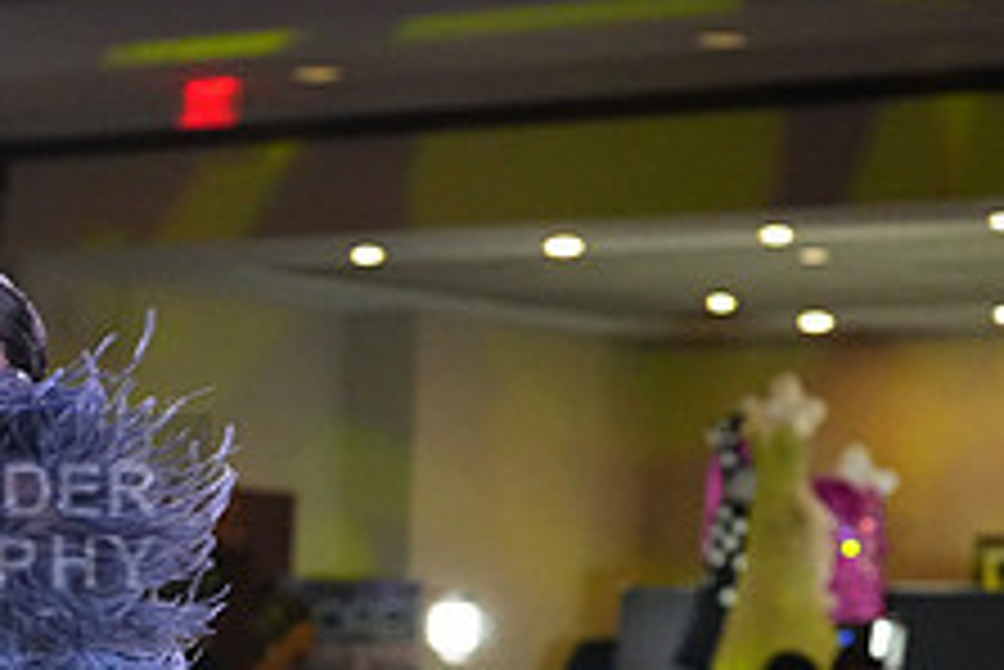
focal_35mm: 182
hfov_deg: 11.0
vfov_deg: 7.5
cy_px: 533
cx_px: -279
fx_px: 5079
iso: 8000
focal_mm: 70
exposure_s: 1/400
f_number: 5.6
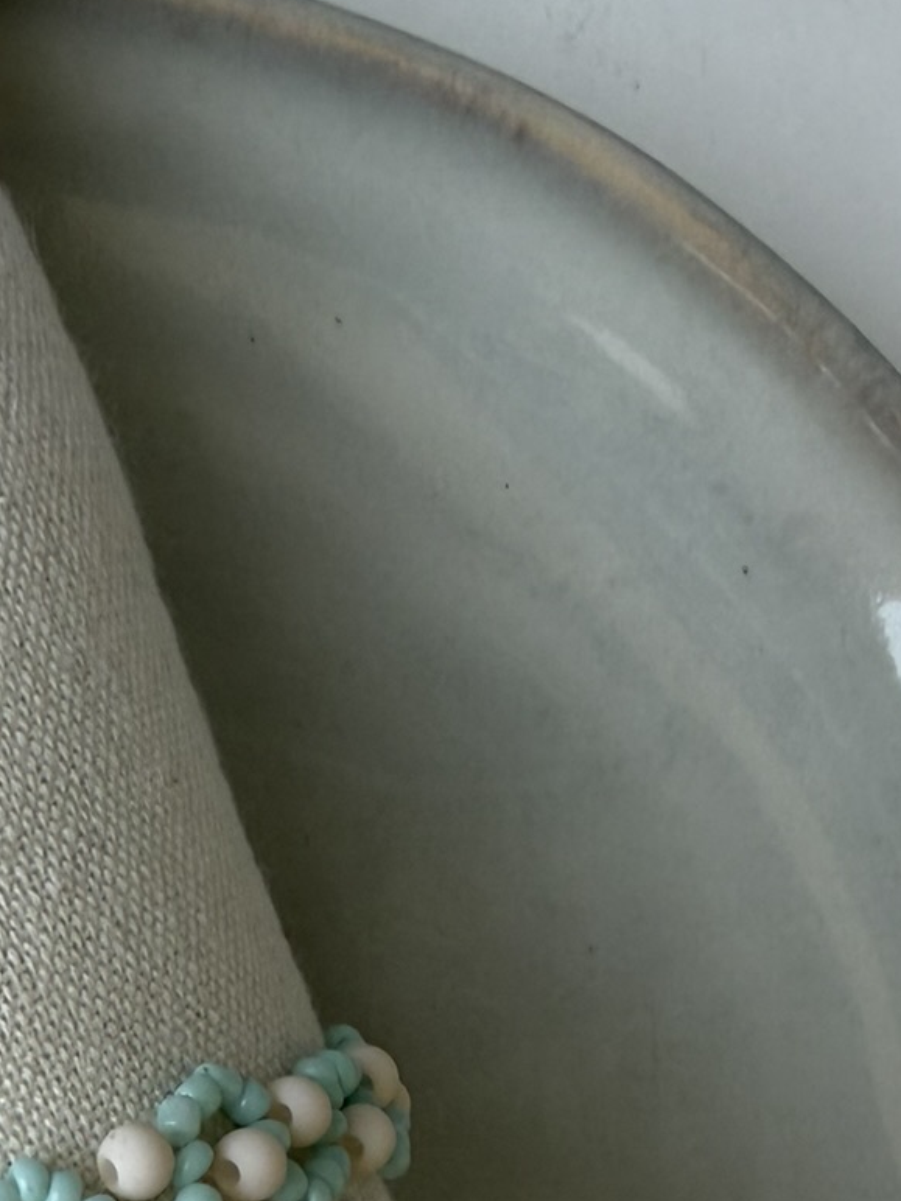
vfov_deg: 26.0
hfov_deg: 20.4
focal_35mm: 69
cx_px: -76
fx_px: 2395
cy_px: 1333
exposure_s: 1/121
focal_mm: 2.22
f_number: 2.2
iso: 64
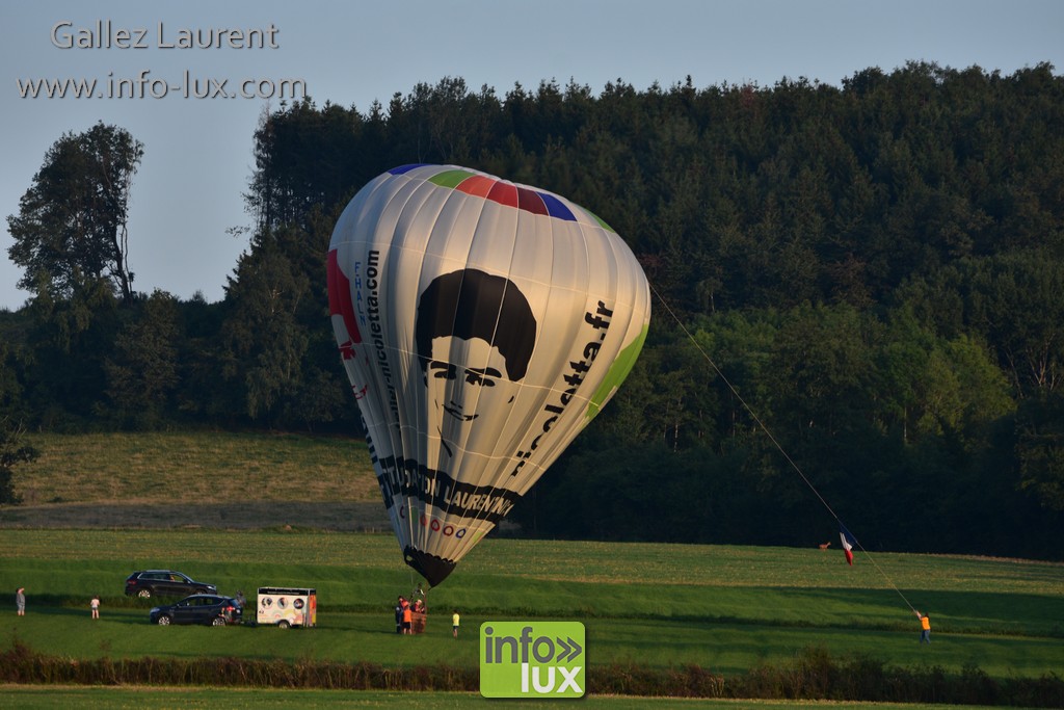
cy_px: 355
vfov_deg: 3.0
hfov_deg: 4.4
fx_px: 13744
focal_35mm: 465
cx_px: 532
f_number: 5.6
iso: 125
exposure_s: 1/320
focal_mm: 310
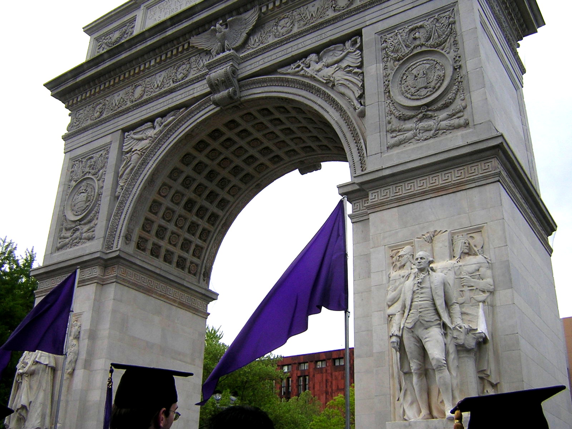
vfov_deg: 39.7
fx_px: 595
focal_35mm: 36
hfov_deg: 51.4
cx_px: 286
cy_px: 214
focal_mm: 4.7
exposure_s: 1/159
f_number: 5.2
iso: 100
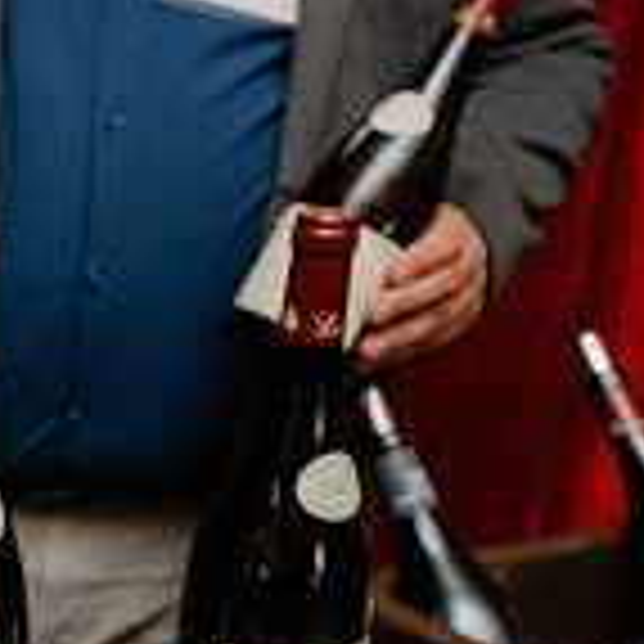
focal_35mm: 83
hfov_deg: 17.9
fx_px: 1747
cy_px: 570
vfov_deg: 20.5
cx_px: -405
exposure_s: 1/80
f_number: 5.6
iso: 2000
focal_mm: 24
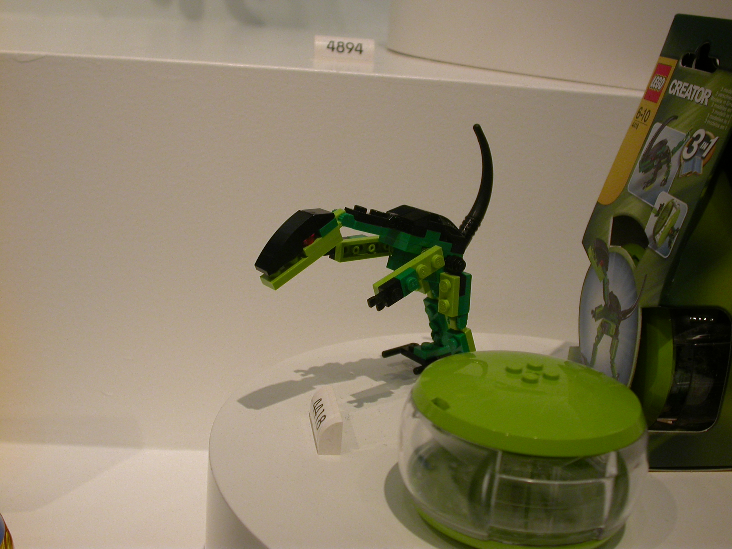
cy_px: 274
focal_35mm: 45
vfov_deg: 32.2
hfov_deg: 42.1
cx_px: 366
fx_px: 952
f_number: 2.8
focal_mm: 9.5
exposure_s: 1/34.7
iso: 100
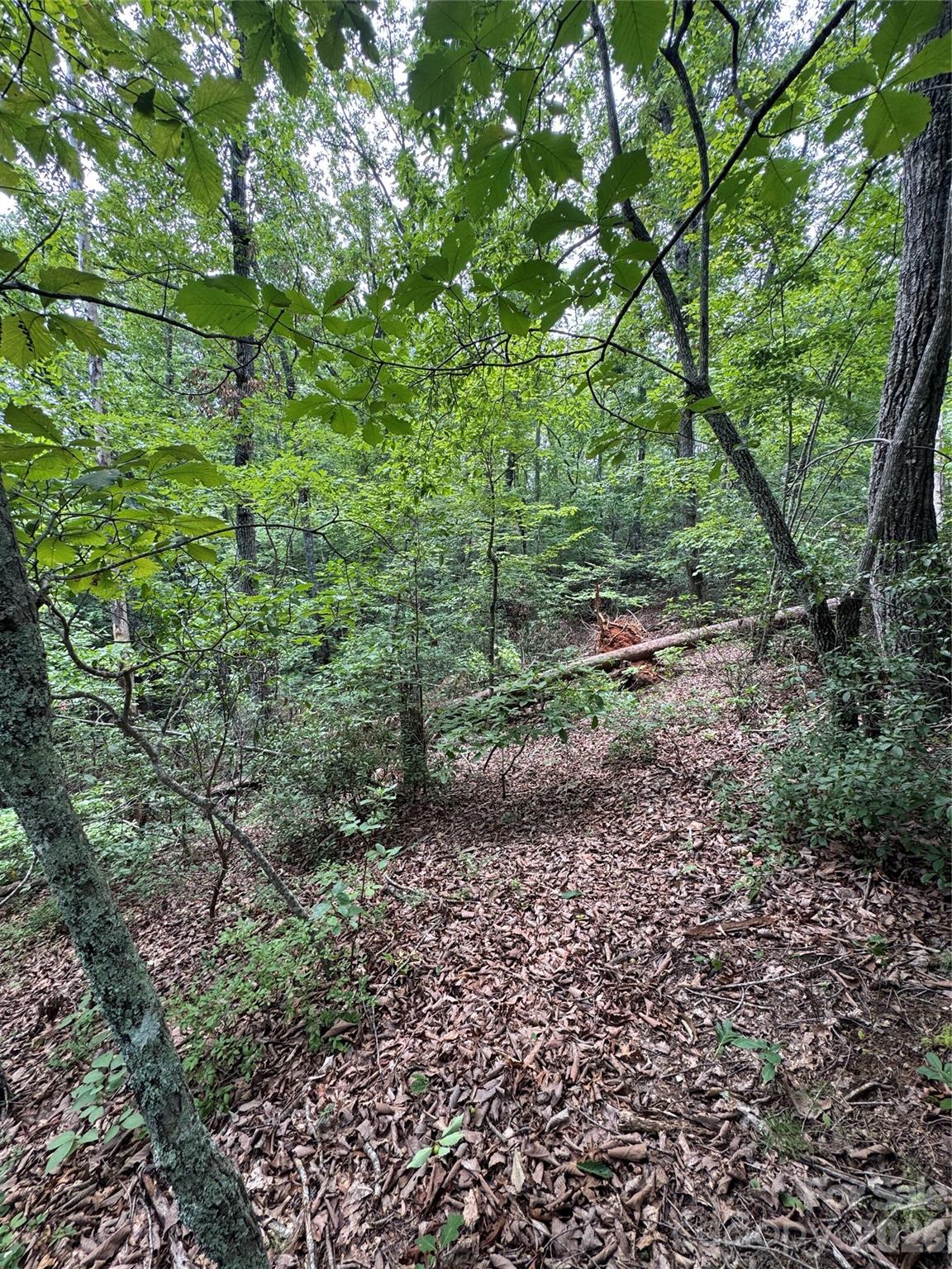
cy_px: 634
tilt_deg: -5.6
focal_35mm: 14
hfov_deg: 85.7
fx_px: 513
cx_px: 476
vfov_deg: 102.1
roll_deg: -4.1
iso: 64
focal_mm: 2.22
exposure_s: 1/99
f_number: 2.2
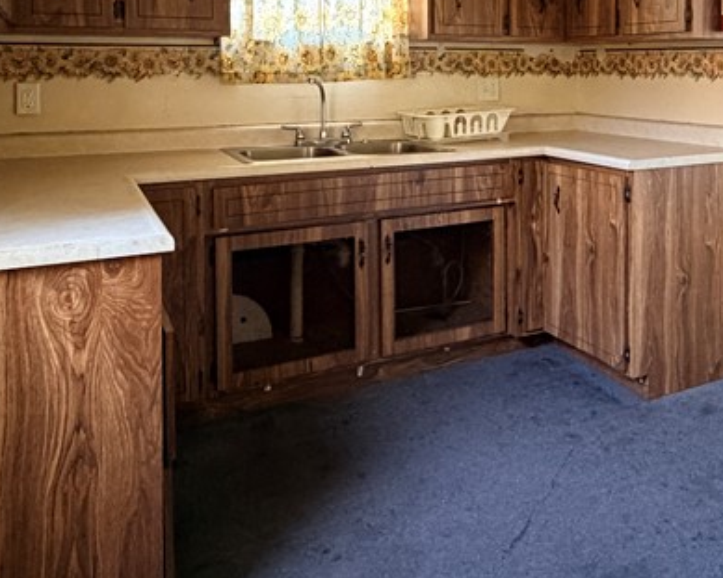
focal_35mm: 36
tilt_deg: -1.9
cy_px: 89
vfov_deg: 39.0
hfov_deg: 49.0
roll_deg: +0.0
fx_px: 770
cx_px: 511
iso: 640
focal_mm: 2.22
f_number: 2.2
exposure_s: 1/60
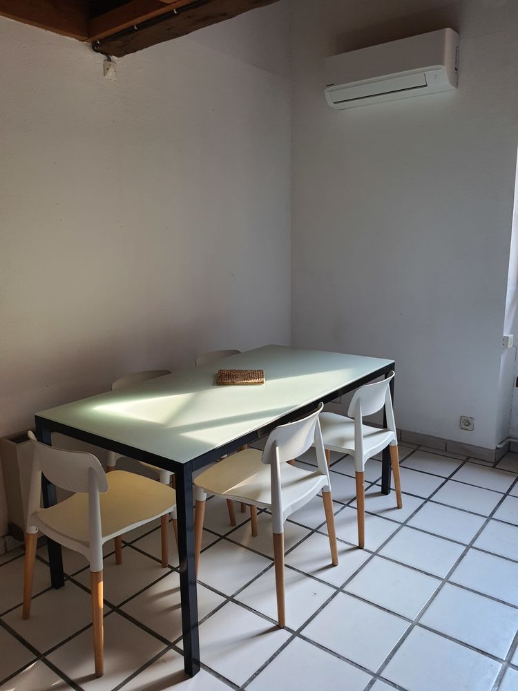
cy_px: 346
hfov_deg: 53.1
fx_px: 519
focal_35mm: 26
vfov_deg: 67.3
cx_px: 259
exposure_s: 1/100
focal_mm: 4.32
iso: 125
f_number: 1.7
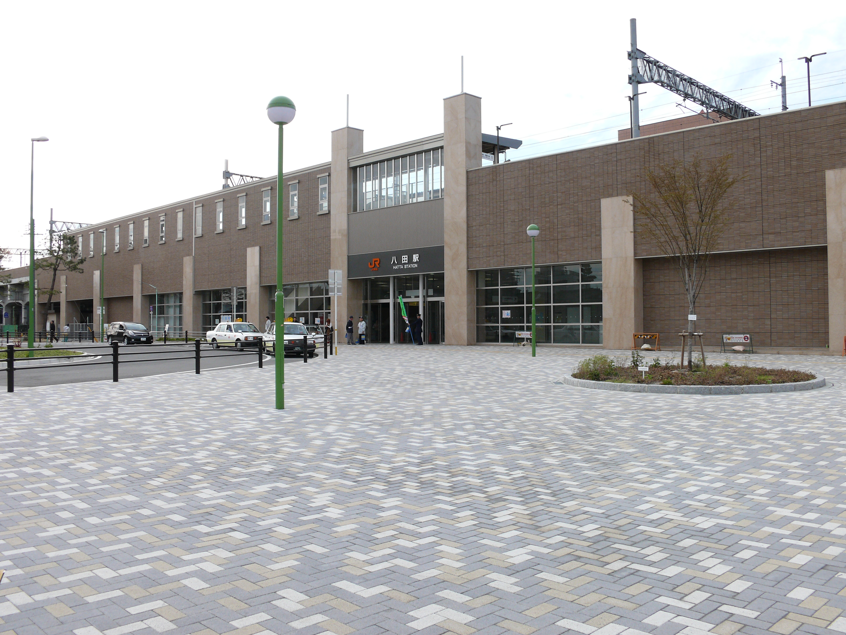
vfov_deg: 32.9
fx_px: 1075
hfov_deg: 42.9
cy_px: 312
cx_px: 431
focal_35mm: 44
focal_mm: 9.1
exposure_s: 1/250
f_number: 5
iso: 100
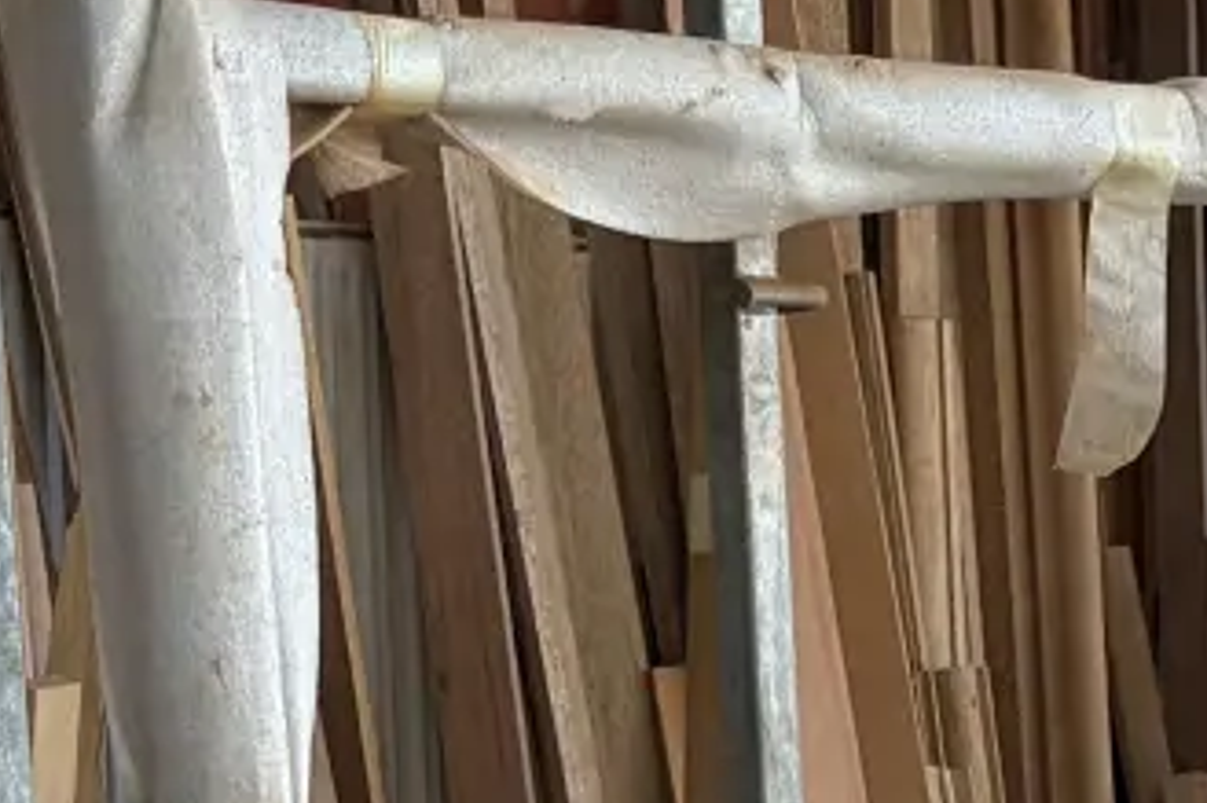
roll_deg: +1.1
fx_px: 5294
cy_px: 1247
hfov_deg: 12.7
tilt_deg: -4.3
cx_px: 1372
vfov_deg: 8.5
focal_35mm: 158
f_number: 1.6
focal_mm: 5.96
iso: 64
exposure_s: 1/100
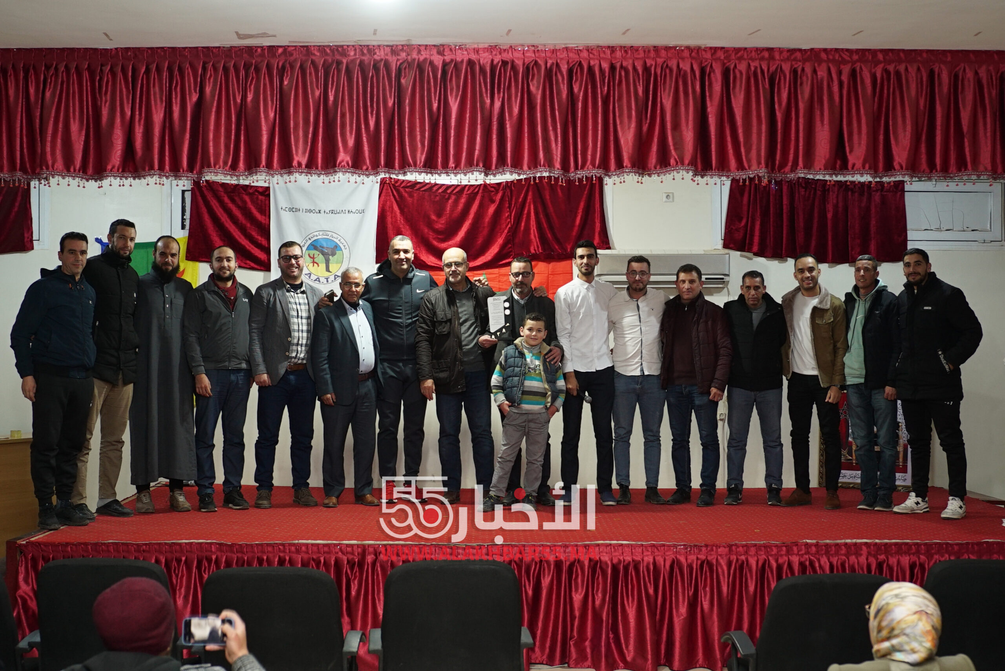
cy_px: 336
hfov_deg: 46.4
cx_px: 502
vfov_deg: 31.9
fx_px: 1173
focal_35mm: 42
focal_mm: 28
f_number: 2.8
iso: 640
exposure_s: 1/80
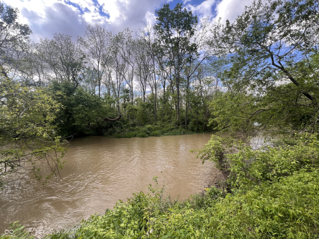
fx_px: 120
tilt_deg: -0.1
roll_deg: -0.4
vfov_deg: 89.9
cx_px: 160
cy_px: 120
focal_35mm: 13
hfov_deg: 106.2
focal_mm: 1.57
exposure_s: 1/301
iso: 32
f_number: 1.8
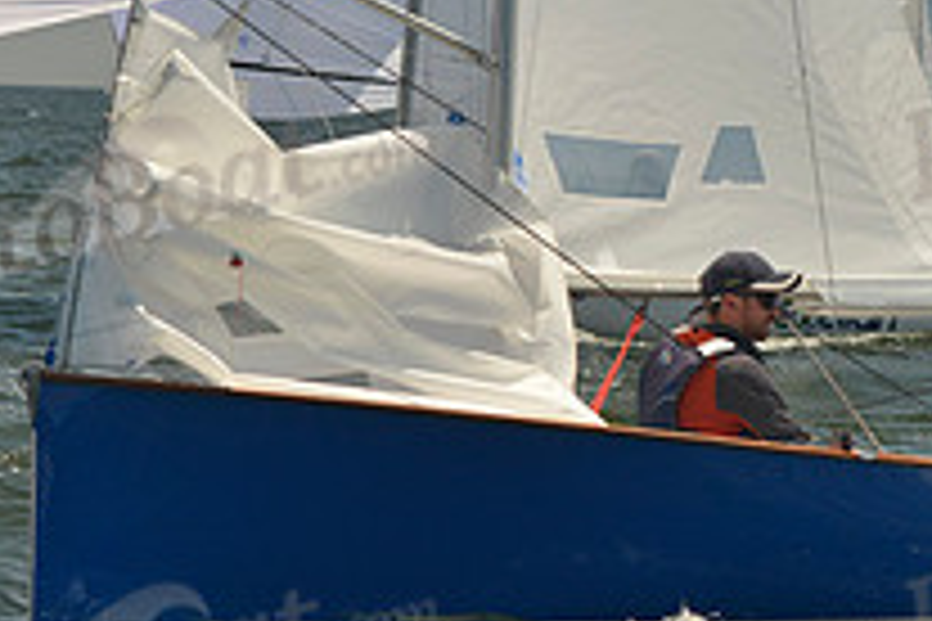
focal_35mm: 196
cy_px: 380
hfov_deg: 10.5
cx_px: 675
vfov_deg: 7.0
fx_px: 5074
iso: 200
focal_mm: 70
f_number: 6.3
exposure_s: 1/800
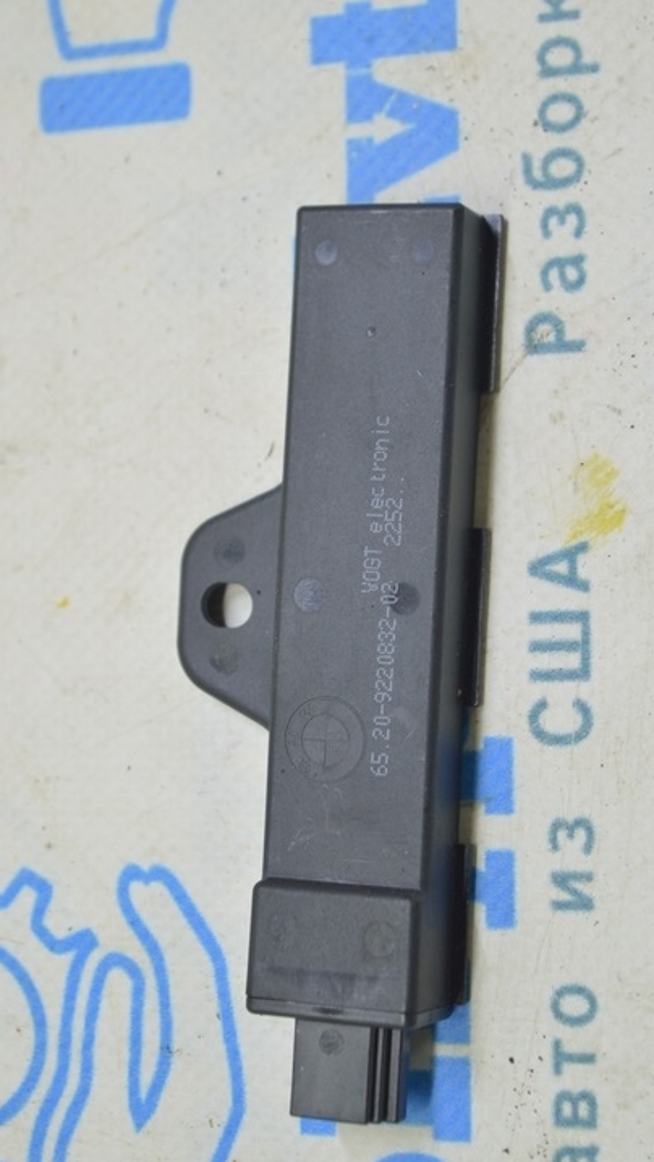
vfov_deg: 25.3
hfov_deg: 14.4
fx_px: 2589
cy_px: 615
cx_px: 326
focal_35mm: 84
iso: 400
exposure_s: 1/20
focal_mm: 50
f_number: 5.6
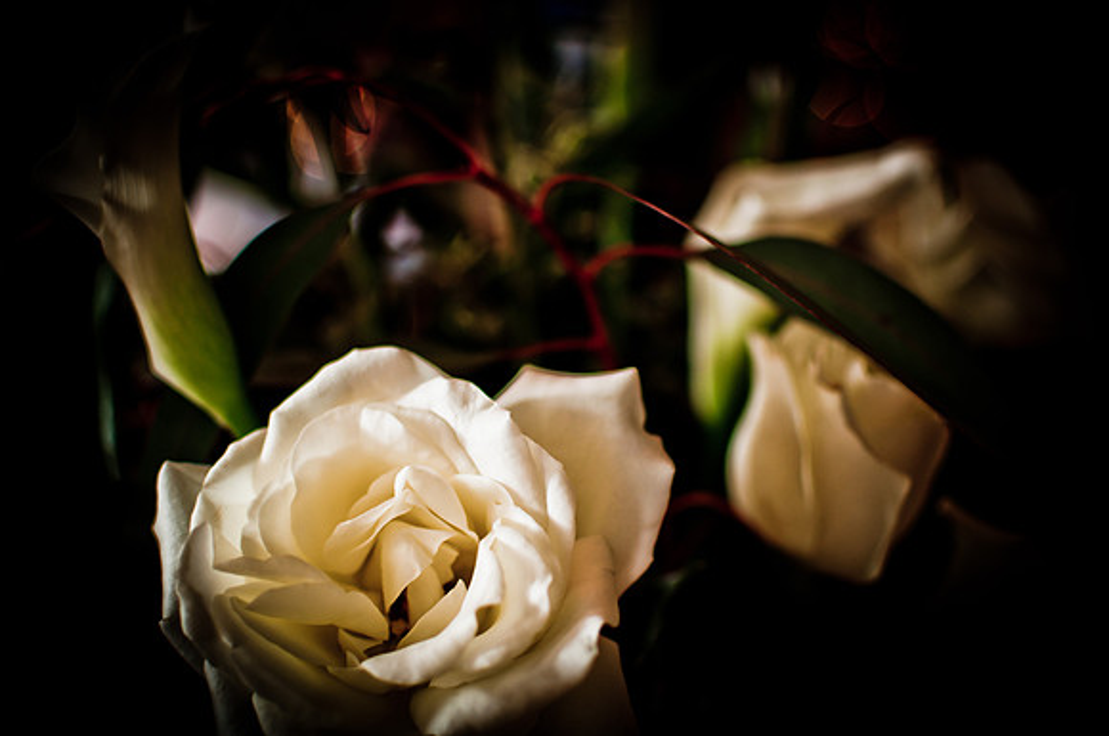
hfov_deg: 37.9
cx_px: 554
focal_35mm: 52
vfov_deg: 25.7
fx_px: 1615
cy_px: 368
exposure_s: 1/40
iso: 250
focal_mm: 35
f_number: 1.8
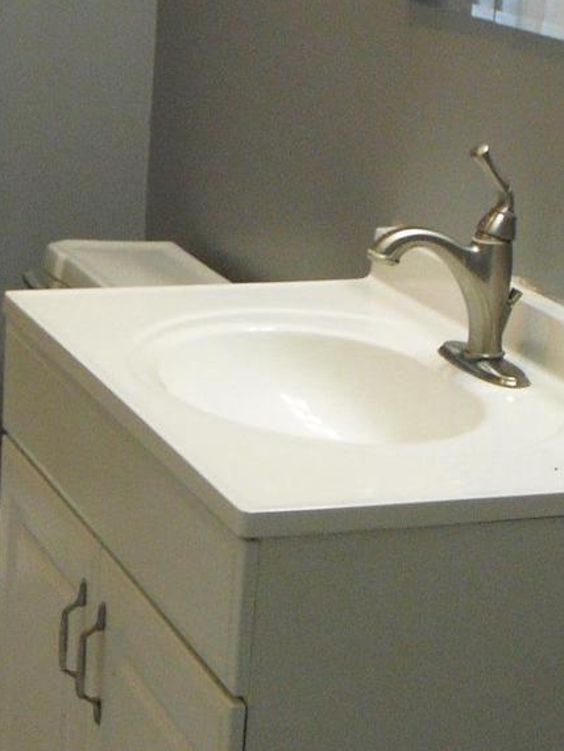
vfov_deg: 20.2
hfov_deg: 15.1
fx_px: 2106
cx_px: 80
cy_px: 298
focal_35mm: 97
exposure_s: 1/100
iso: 400
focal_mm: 6.3
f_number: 3.1
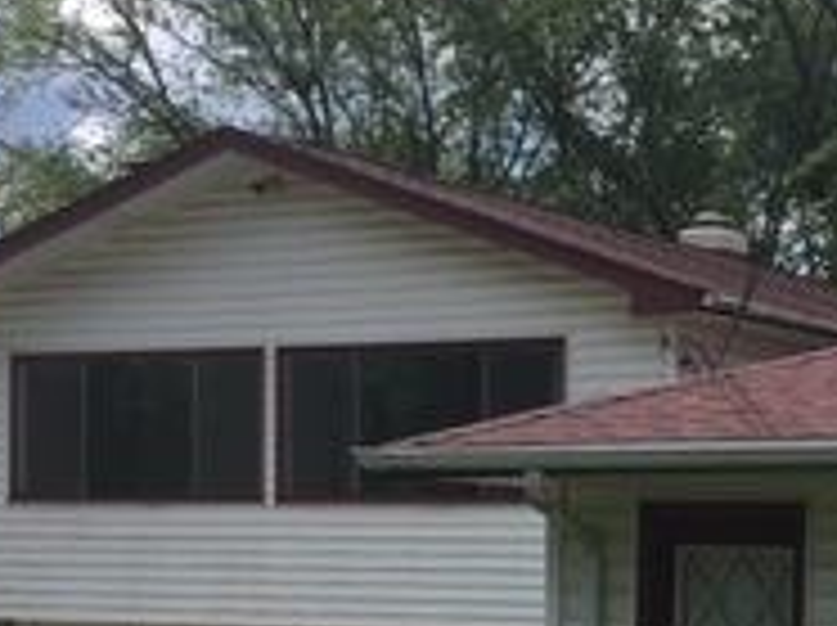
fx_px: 2415
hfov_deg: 19.2
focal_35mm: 100
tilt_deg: -0.2
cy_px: 653
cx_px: 796
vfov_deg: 14.5
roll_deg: -1.6
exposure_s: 1/1166
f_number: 2.2
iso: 25
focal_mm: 4.15
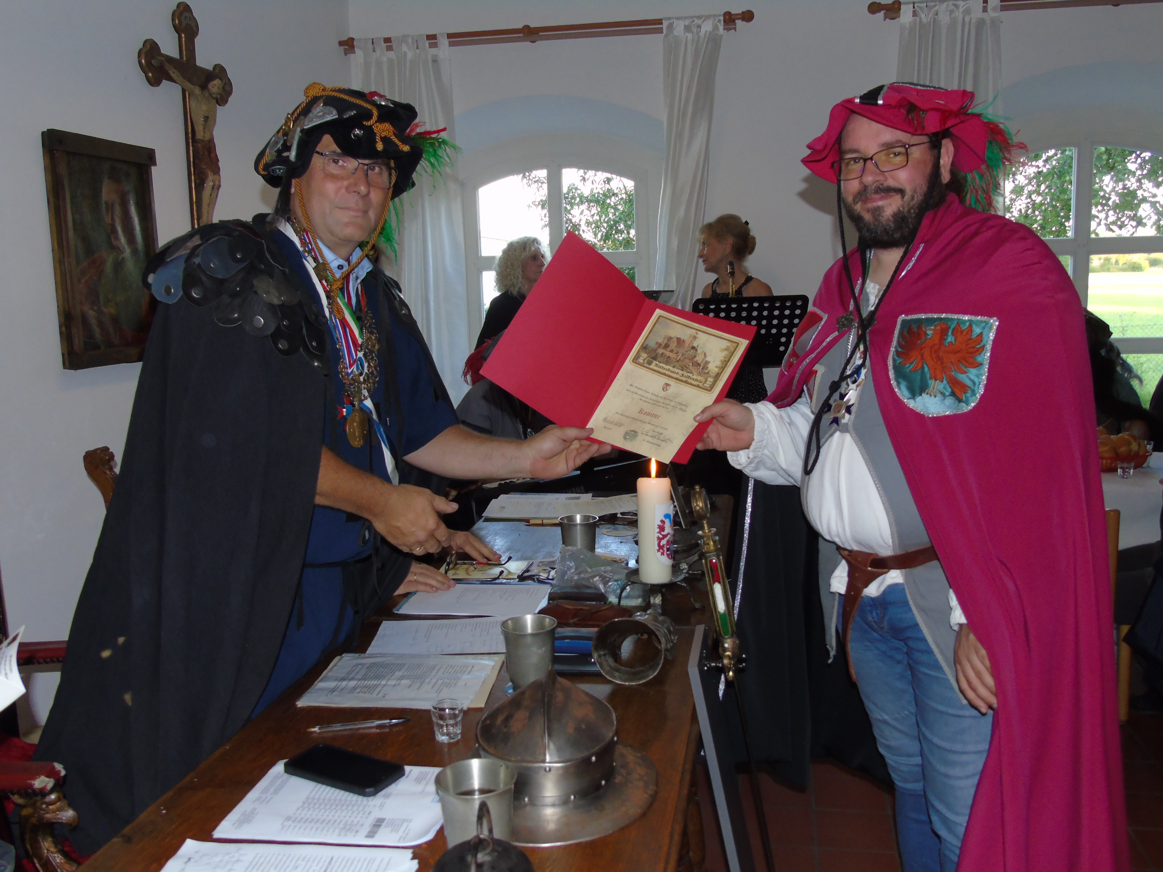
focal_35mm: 29
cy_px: 436
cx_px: 582
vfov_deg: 48.2
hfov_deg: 61.7
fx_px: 974
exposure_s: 1/40
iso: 200
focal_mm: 5.2
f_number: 3.6
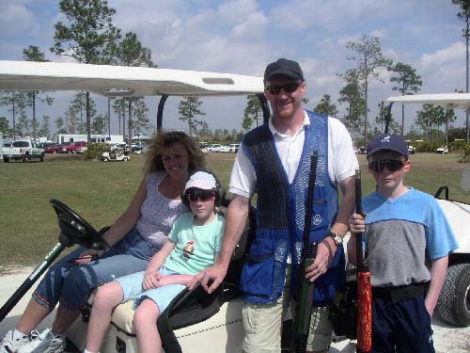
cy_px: 176
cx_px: 235
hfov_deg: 49.0
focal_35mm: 38
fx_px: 516
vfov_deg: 37.7
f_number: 6.6
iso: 50
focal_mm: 6
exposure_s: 1/250
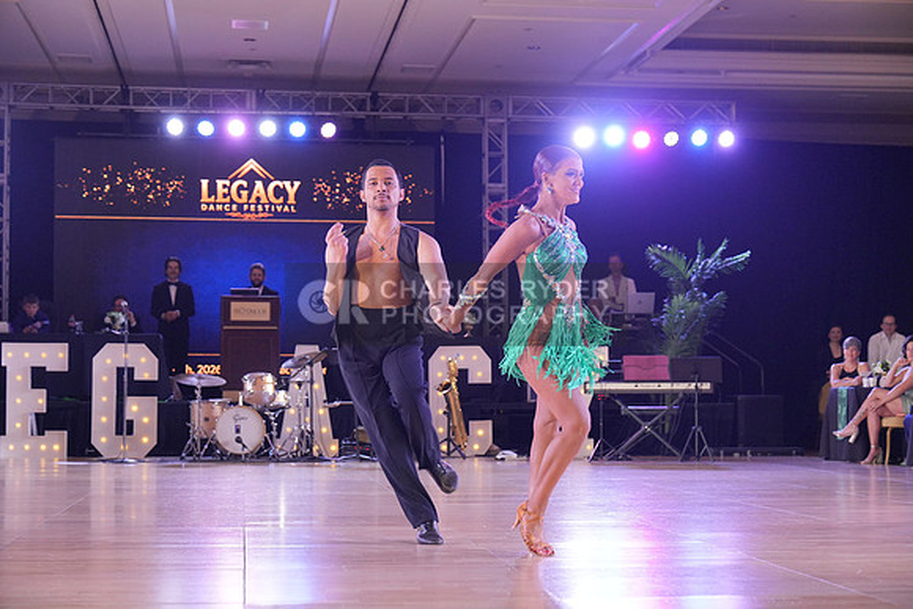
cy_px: 304
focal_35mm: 70
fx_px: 1776
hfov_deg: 28.8
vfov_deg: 19.5
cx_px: 456
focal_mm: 70
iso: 3200
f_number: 4
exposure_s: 1/500
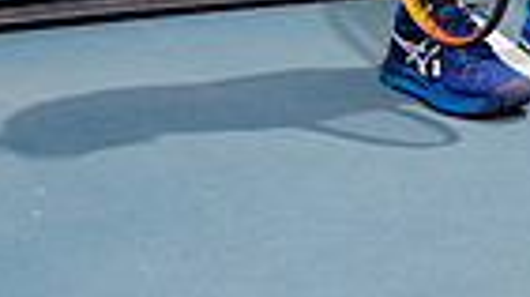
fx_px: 2162
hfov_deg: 13.8
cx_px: 489
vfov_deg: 7.1
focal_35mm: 154
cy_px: -538
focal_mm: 46
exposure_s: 1/1250
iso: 100
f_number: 4
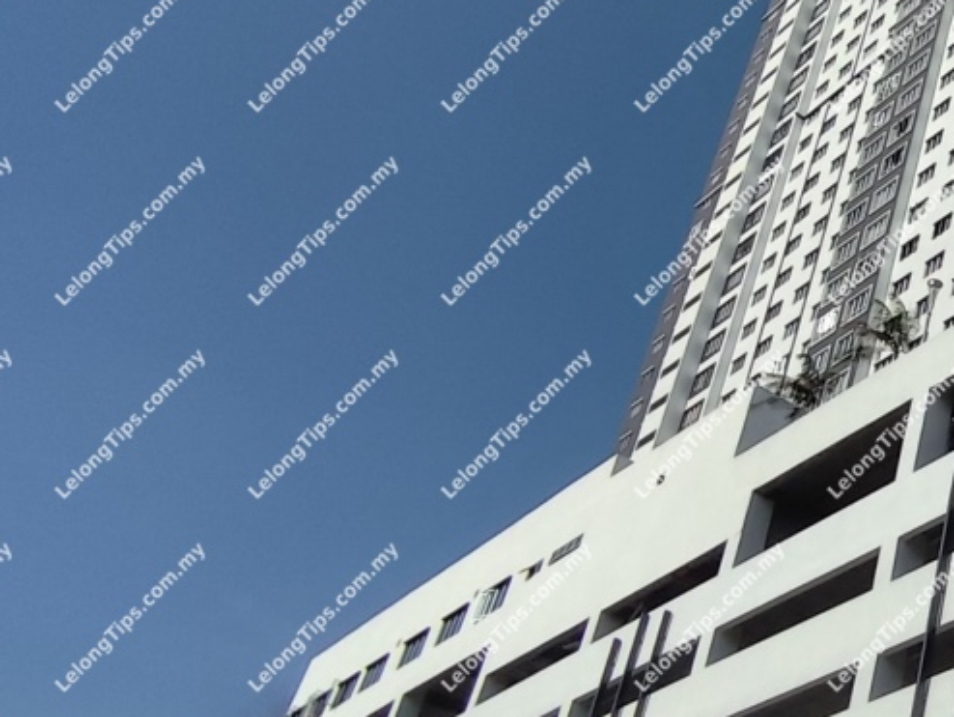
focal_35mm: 49
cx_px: 1108
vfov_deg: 29.6
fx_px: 1351
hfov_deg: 32.8
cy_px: 265
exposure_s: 1/3450
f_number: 2.2
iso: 50
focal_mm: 1.65
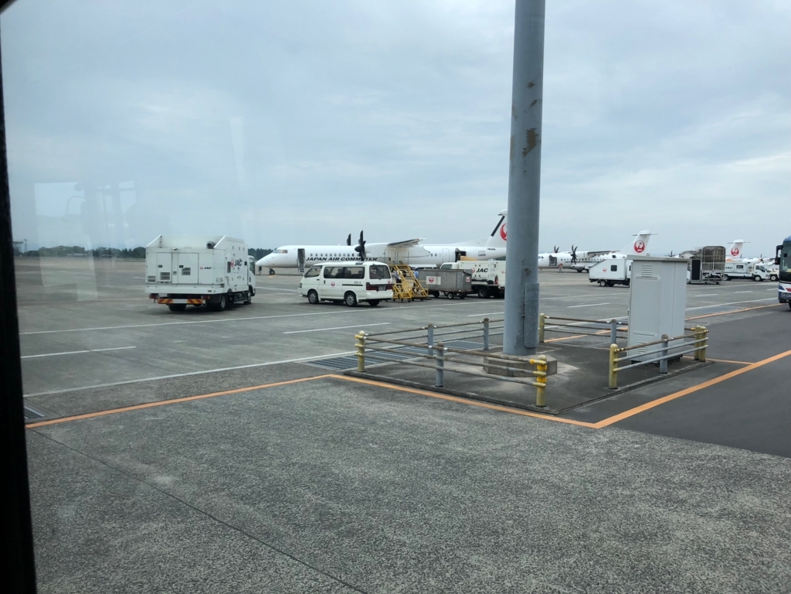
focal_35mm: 28
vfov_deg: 49.7
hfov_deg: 63.4
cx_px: 396
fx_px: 640
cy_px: 297
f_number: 1.8
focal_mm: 4
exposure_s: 1/592
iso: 20
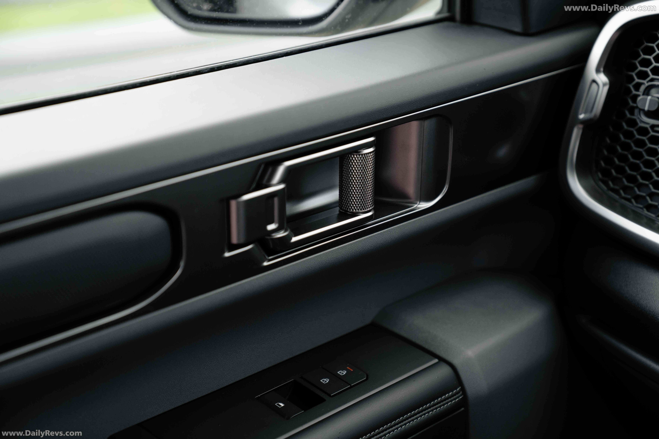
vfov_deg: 19.5
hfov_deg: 28.8
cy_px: 220
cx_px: 330
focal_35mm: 70
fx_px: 1281
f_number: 2.8
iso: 640
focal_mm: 70
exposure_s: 1/640
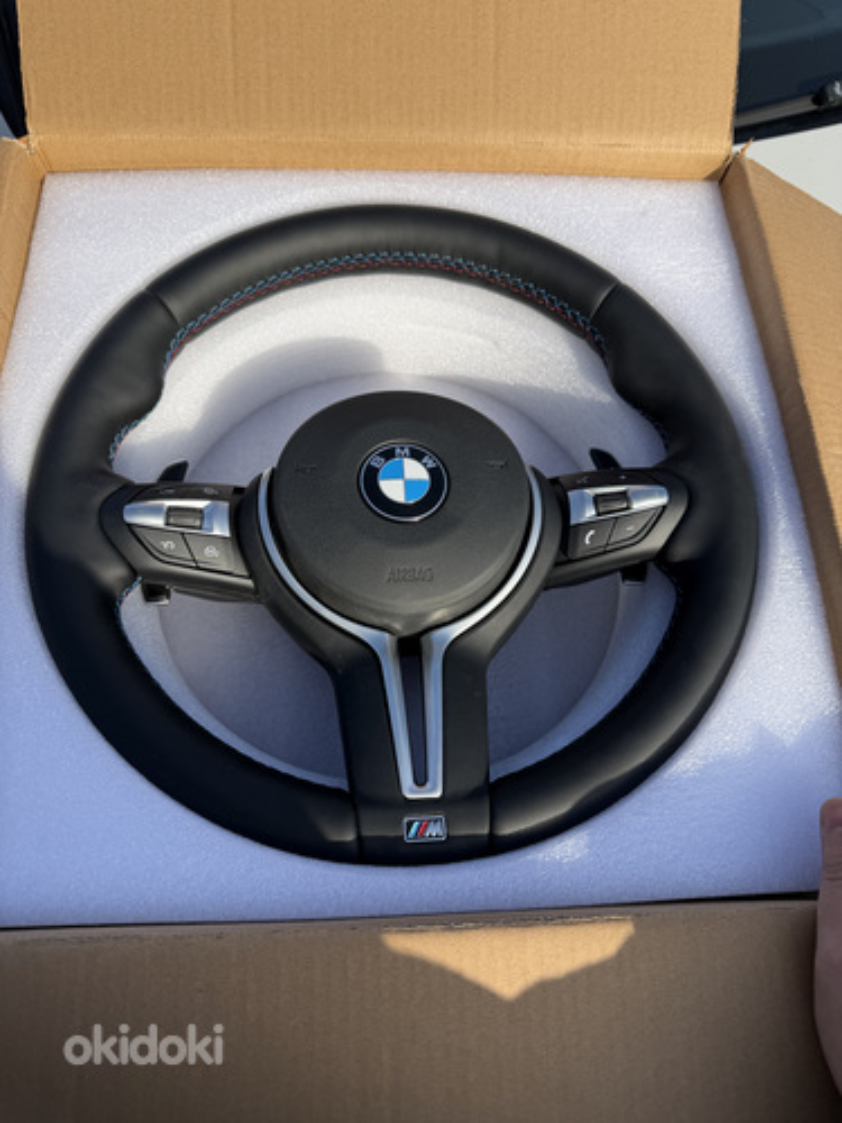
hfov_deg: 56.8
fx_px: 778
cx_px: 421
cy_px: 562
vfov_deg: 71.6
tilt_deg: -58.4
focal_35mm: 24
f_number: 1.78
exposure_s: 1/4167
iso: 80
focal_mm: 6.76
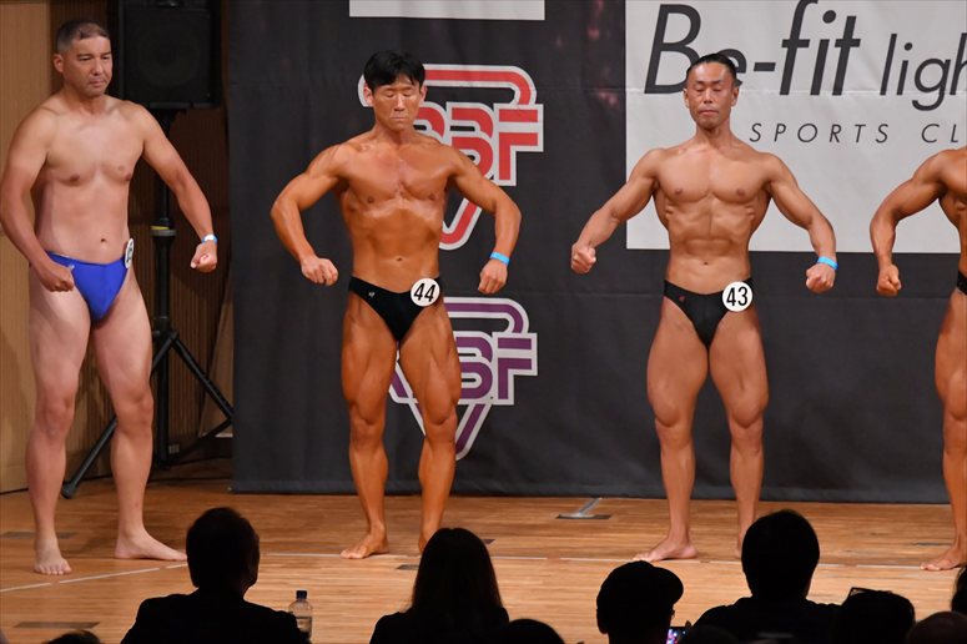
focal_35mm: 255
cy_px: 322
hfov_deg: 8.1
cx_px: 484
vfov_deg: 5.4
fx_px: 6846
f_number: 5.6
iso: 7200
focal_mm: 170
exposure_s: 1/400
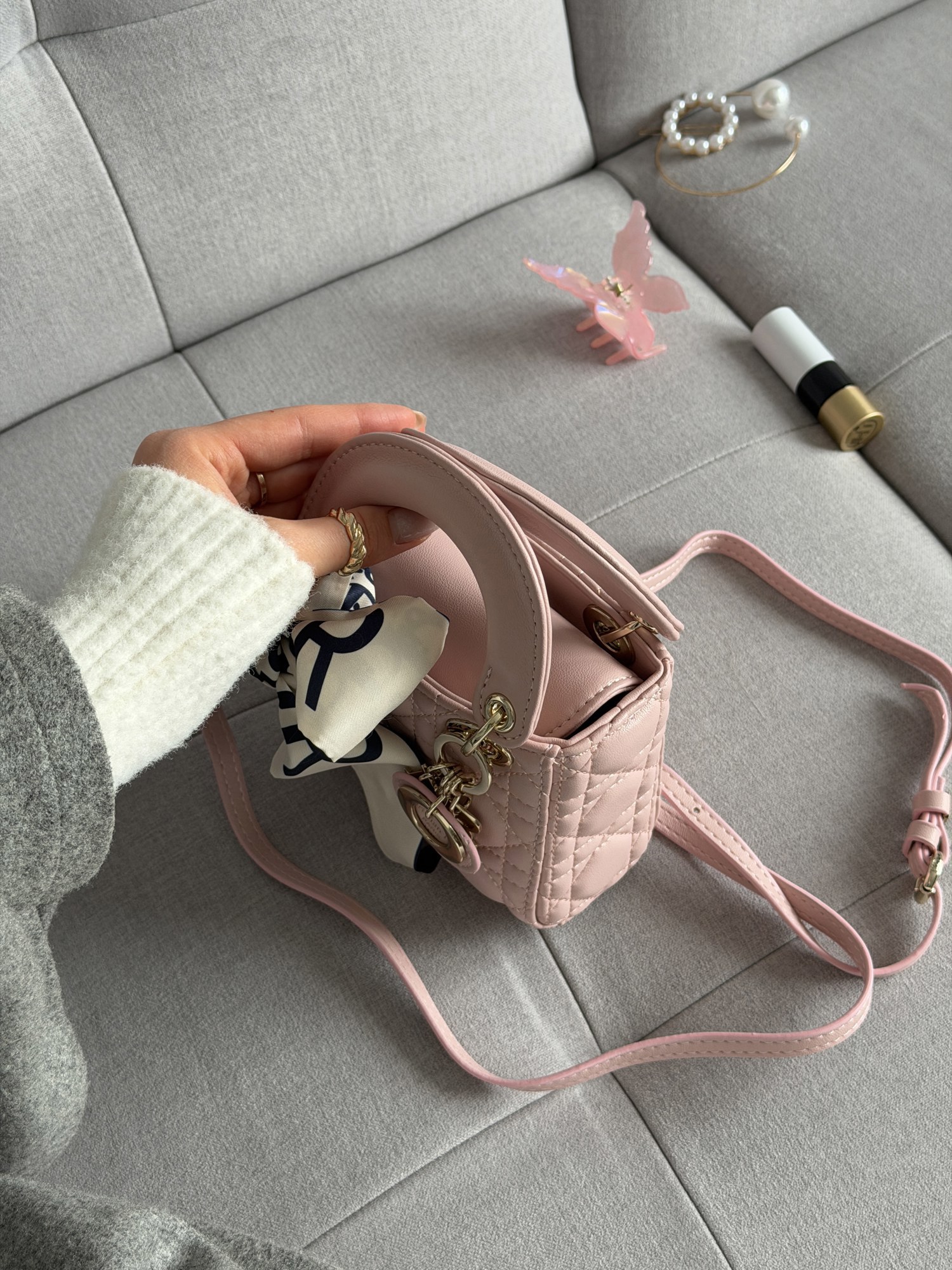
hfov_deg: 30.3
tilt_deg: -62.9
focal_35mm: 48
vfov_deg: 39.7
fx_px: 1760
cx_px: 476
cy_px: 635
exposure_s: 1/101
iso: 100
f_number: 1.78
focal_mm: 6.76
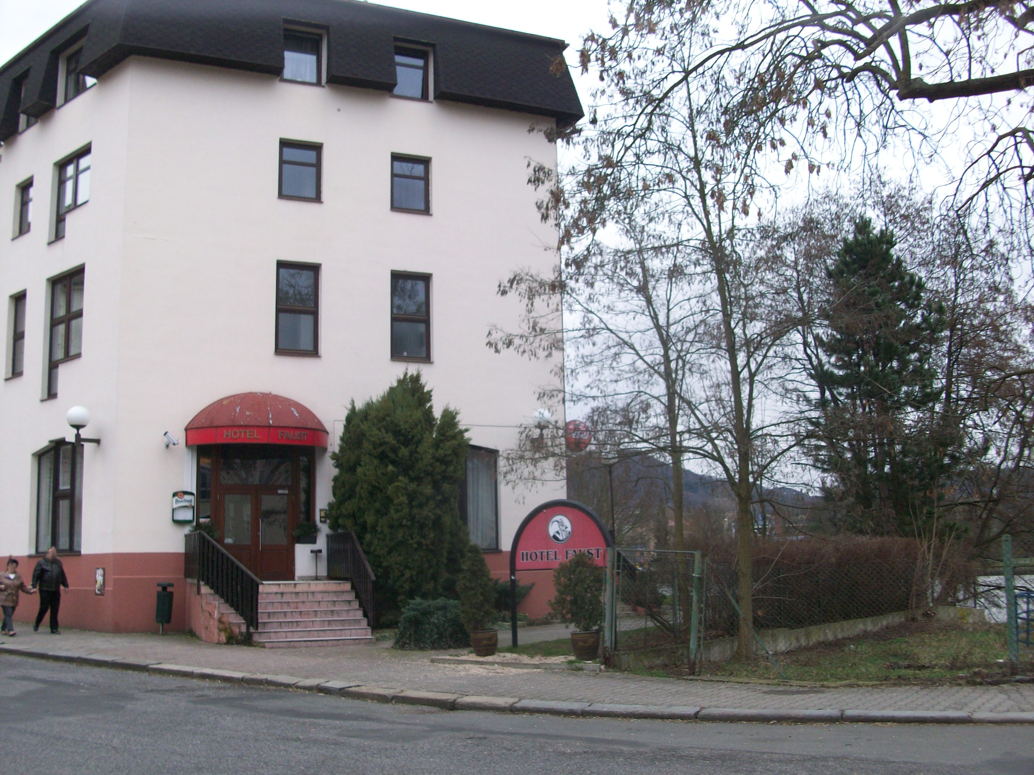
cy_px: 388
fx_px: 1016
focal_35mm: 34
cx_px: 517
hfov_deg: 54.0
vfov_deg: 41.8
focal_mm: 5.7
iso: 64
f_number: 2.8
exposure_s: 1/121
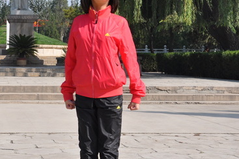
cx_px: 66
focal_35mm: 102
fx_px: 677
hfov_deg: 19.9
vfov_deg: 13.4
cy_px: 74
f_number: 9
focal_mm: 32
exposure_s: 1/320
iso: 200
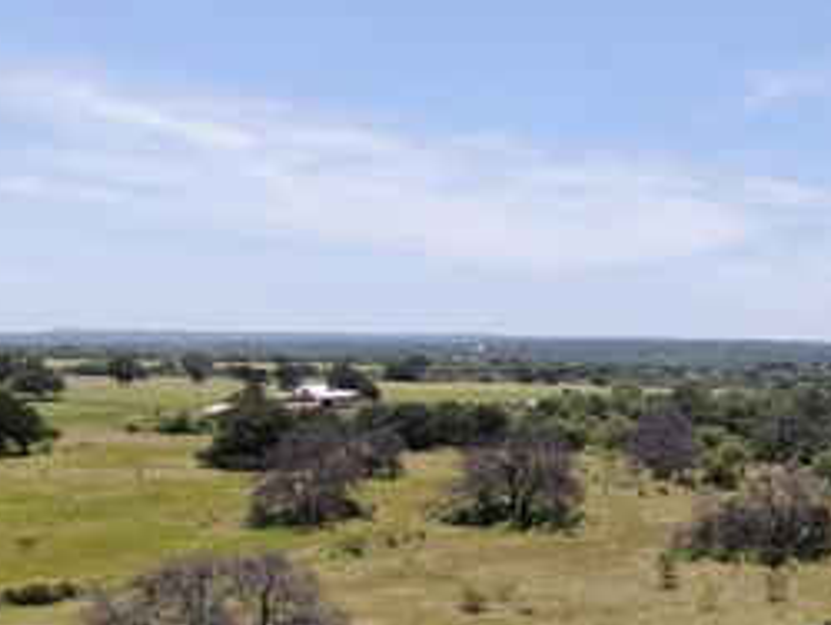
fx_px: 1538
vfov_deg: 22.9
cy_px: 362
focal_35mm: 64
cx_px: 851
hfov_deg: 28.2
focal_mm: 4.48
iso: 100
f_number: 2.8
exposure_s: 1/1250
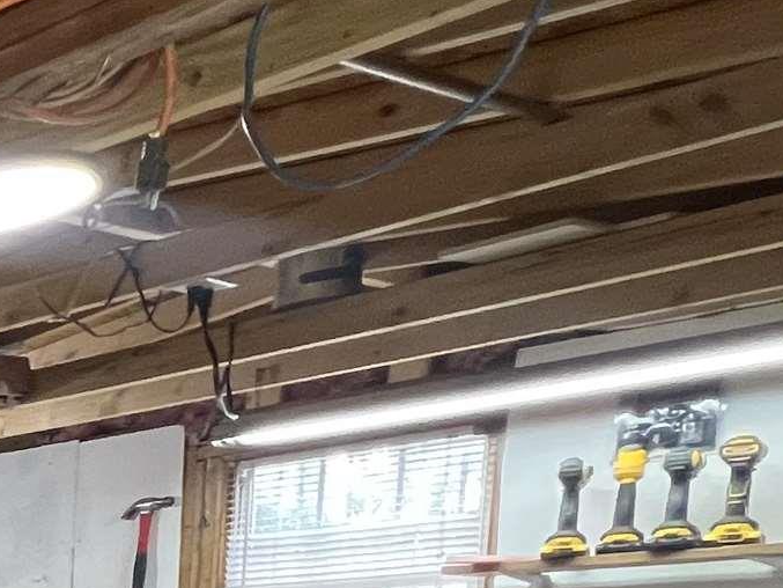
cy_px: 863
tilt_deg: -6.6
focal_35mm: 59
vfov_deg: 21.2
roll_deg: +1.1
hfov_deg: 18.0
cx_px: -867
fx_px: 1335
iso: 250
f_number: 1.8
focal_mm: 1.57
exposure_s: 1/120
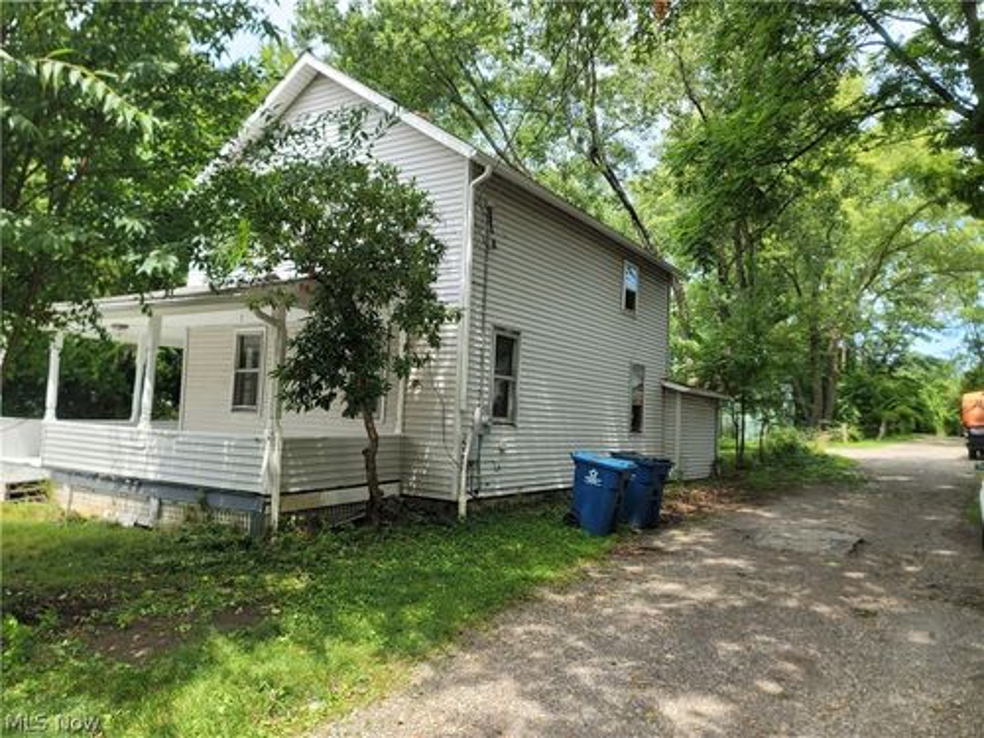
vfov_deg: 54.9
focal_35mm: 25
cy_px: 369
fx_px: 711
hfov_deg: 69.4
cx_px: 492
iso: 20
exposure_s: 1/225
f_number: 1.8
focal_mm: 7
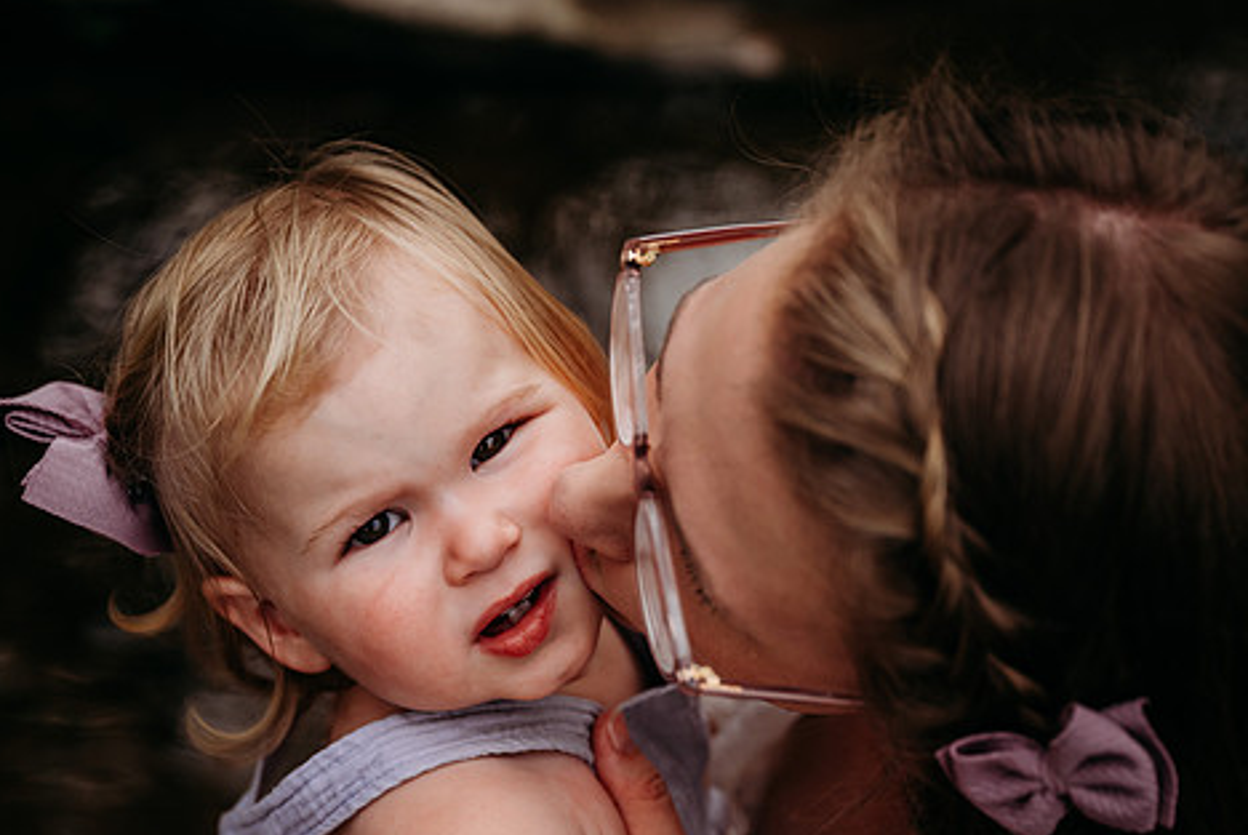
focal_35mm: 78
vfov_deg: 17.5
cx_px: 549
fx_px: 2706
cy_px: 508
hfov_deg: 25.9
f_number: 3.2
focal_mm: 63
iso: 500
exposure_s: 1/1600
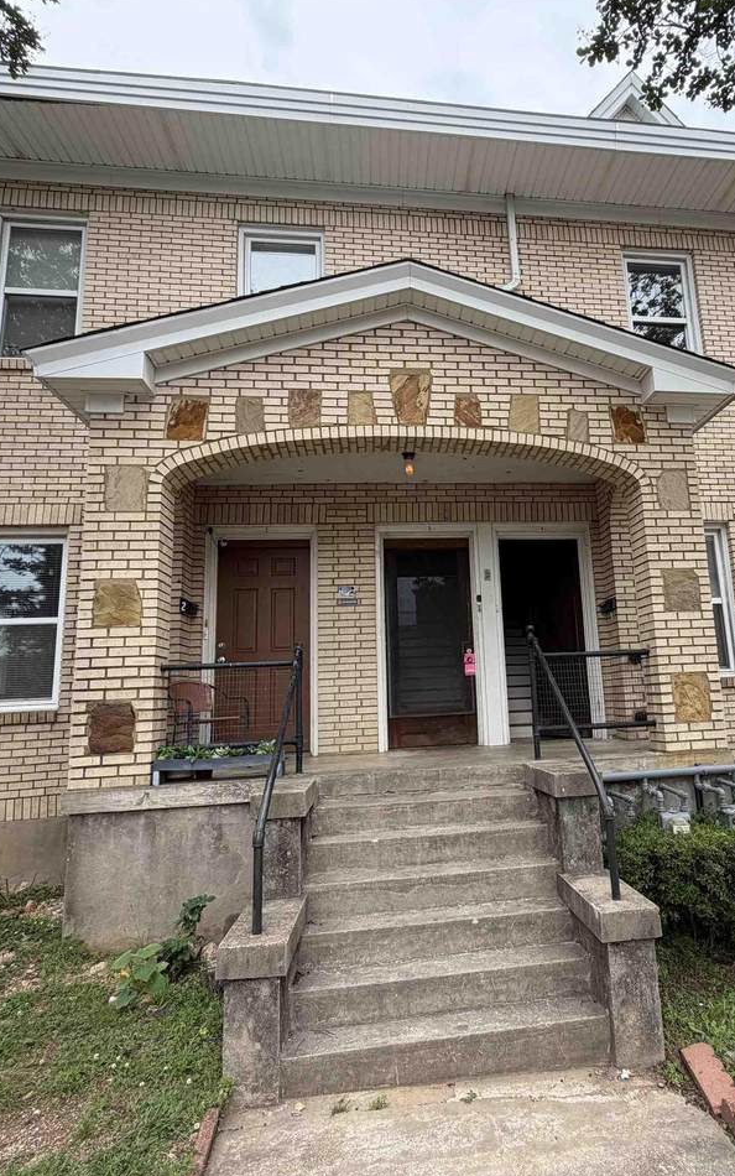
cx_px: 476
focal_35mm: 20
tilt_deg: +10.6
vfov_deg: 85.1
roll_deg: +2.9
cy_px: 587
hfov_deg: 58.6
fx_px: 641
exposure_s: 1/502
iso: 50
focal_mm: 2.22
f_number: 2.2
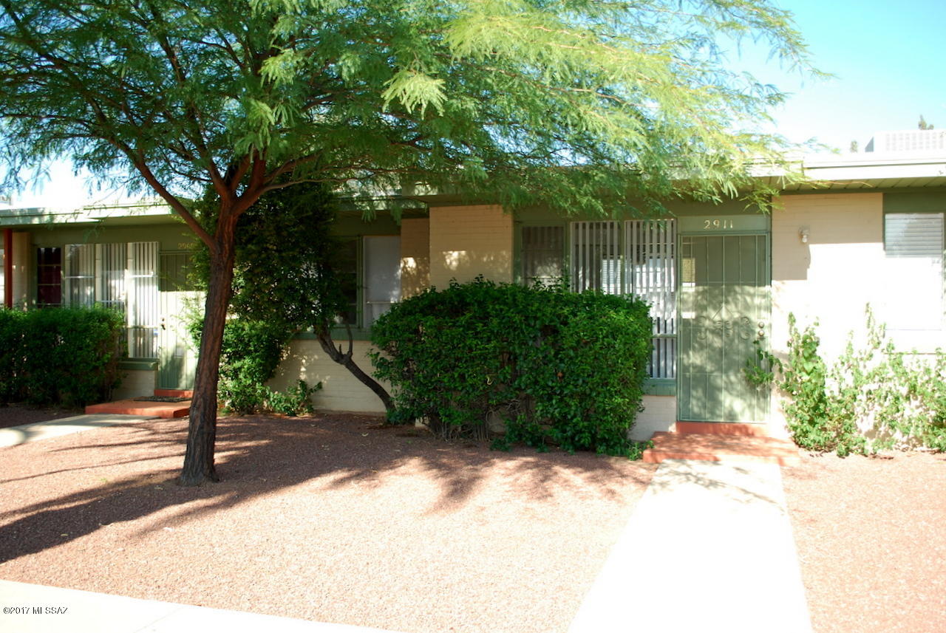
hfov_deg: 57.2
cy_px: 316
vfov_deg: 40.1
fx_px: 868
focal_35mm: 33
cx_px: 473
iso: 100
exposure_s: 1/160
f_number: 4
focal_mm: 22
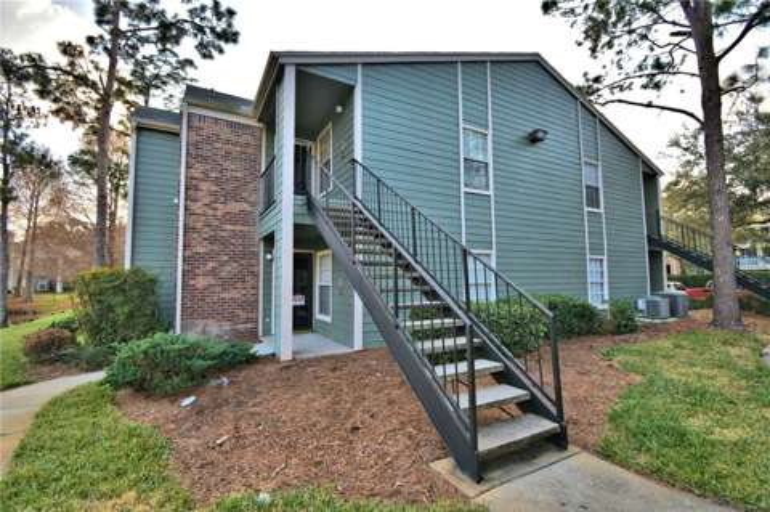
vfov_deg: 77.2
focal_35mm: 15
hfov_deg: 100.4
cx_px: 385
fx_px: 321
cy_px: 256
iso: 200
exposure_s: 1/250
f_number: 4.5
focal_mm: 10
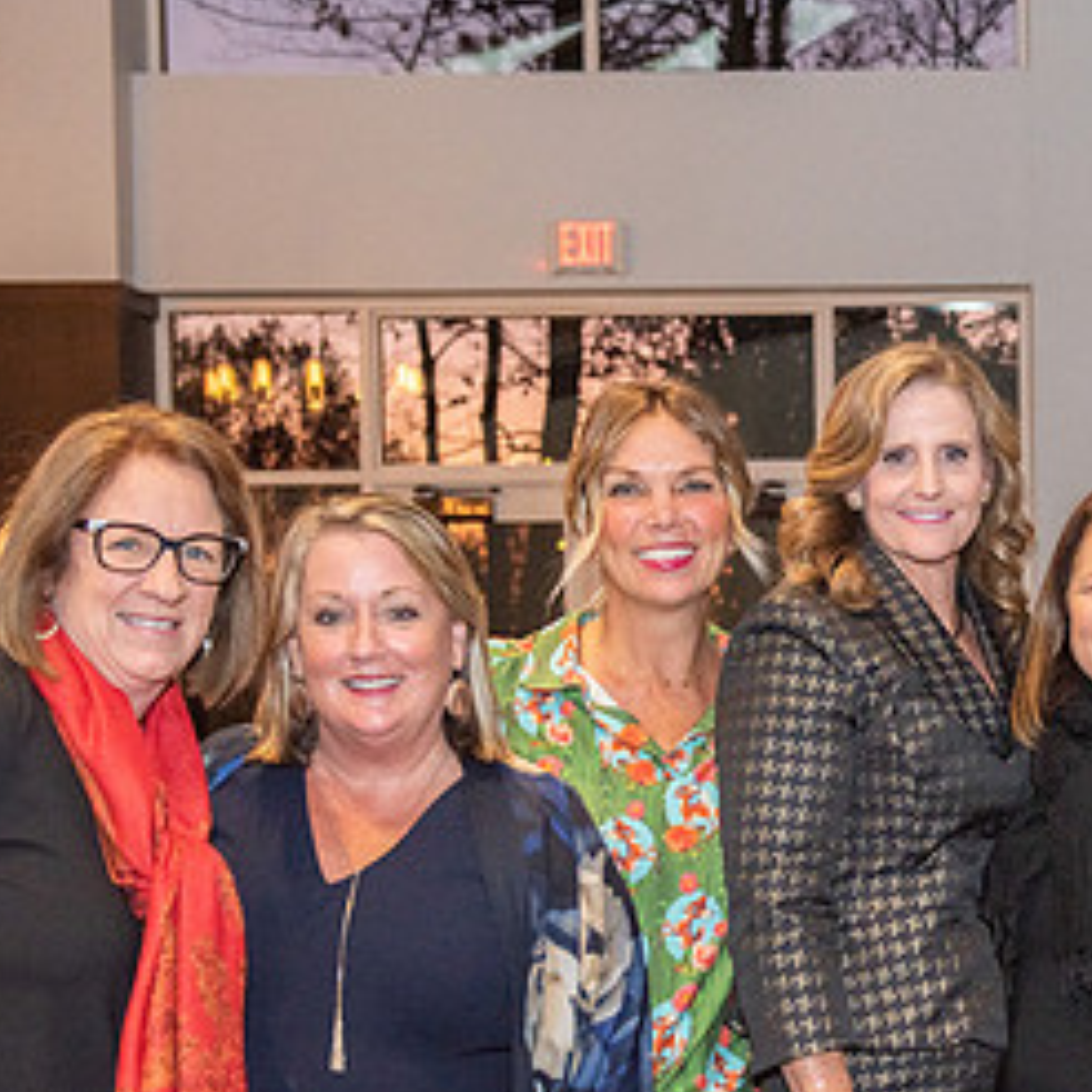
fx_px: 2820
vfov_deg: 21.8
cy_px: 787
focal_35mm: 79
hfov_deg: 21.3
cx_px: 1035
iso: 800
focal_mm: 36
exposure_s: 1/250
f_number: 4
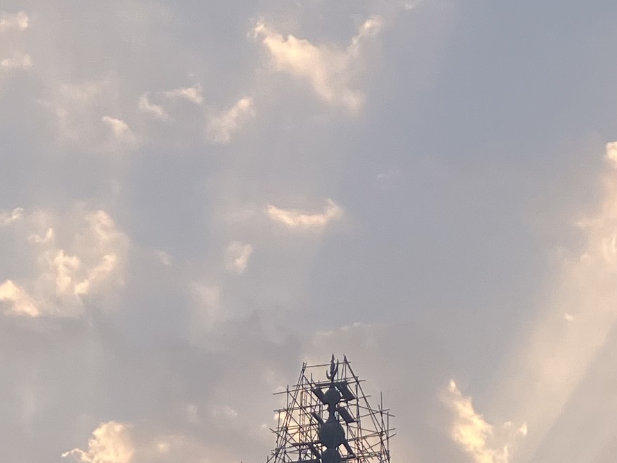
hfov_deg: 15.5
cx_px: 393
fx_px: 2264
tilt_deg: +17.0
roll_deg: -1.6
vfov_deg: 10.7
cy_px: 918
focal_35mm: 127
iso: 32
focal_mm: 3.99
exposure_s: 1/552
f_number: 1.8
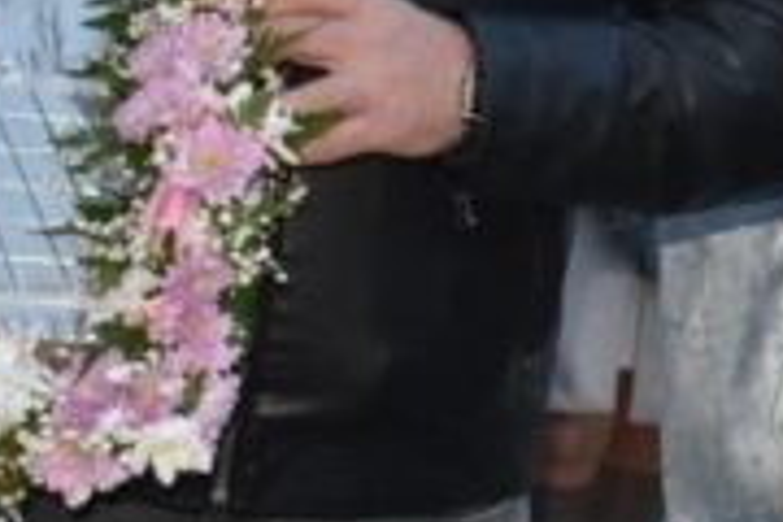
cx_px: 1262
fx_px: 3200
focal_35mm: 147
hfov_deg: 13.0
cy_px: -113
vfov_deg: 9.2
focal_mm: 23
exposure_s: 1/200
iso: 800
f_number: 3.8
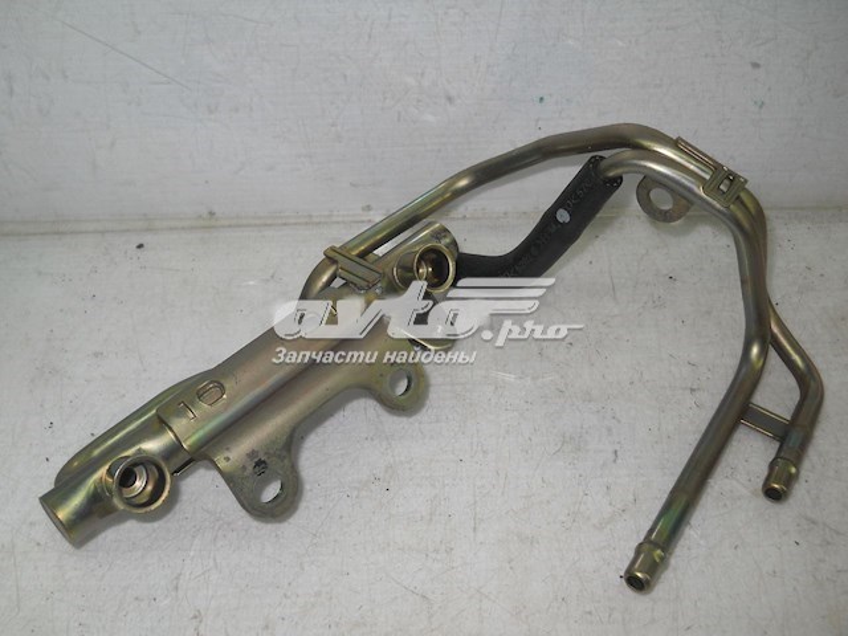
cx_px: 424
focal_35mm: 41
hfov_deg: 45.8
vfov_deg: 35.1
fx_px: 1004
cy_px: 318
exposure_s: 1/50
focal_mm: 6.72
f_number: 5.5
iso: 80
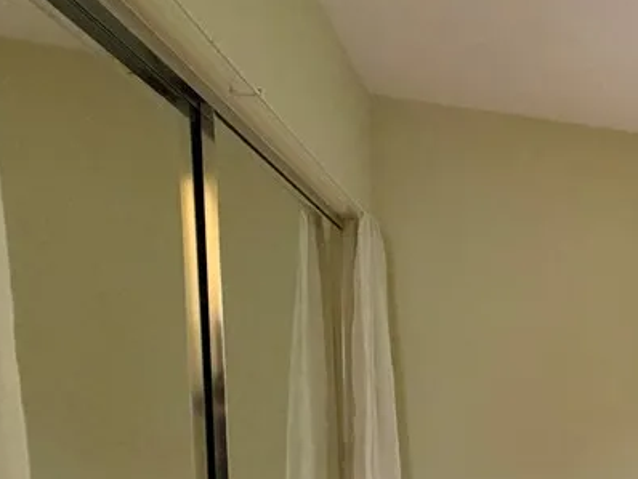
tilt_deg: -5.7
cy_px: 481
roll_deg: -1.6
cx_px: 721
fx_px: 664
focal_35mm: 36
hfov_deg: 40.2
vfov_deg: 35.8
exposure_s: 1/60
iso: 320
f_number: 2.2
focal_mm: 2.22
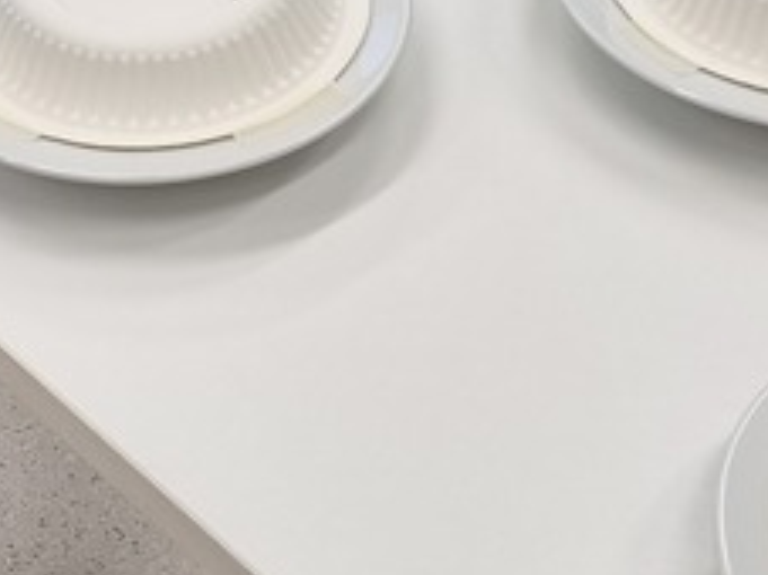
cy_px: -308
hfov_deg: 16.0
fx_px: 2705
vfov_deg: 11.6
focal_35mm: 122
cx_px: 90
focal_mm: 5.4
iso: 50
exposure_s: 1/135
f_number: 1.8
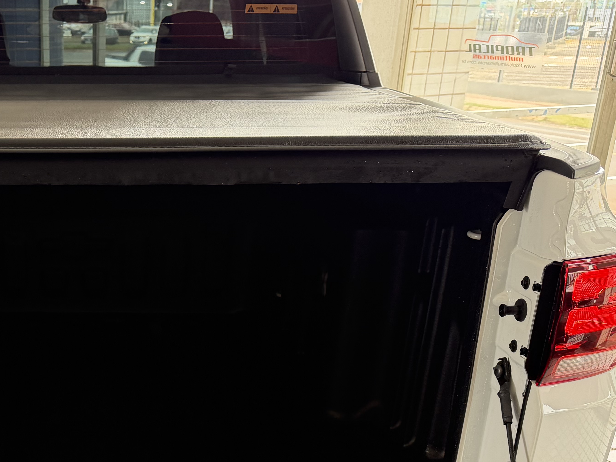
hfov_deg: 35.6
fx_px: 908
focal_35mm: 51
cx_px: 77
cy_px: 421
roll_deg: +0.7
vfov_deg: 27.5
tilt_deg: -24.3
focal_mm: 6.76
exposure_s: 1/76
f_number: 1.78
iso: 200
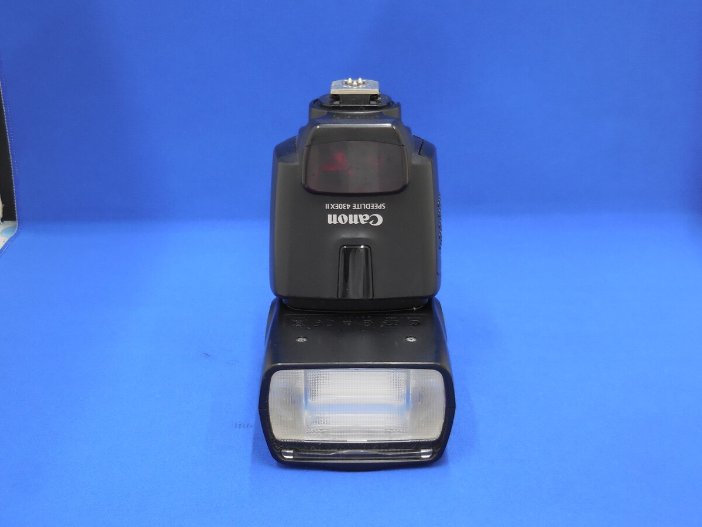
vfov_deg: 28.0
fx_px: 1055
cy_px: 264
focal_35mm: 52
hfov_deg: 36.8
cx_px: 351
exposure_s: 1/30
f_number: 4.3
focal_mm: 9.4
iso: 400
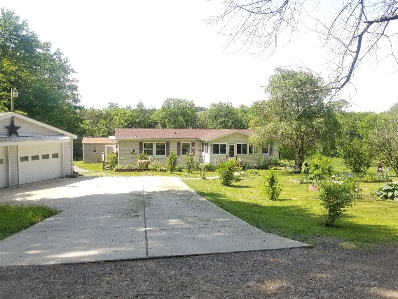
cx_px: 199
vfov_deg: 53.1
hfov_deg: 67.3
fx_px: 299
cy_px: 150
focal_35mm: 26
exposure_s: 1/862
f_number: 1.7
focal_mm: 4.25
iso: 50
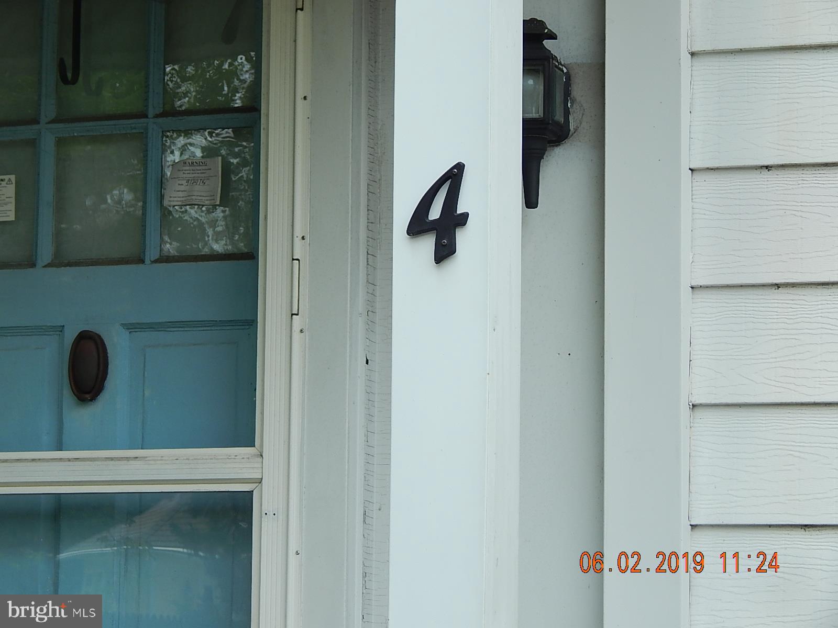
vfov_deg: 12.9
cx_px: 419
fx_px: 2784
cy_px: 314
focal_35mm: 115
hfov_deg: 17.1
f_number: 4.6
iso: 125
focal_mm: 20.5
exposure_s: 1/320
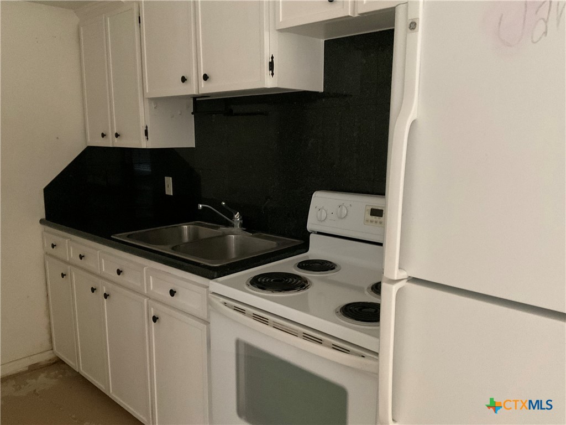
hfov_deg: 61.7
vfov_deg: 48.2
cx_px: 283
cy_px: 212
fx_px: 474
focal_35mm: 29
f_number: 1.8
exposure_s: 1/26
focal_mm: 3
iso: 640
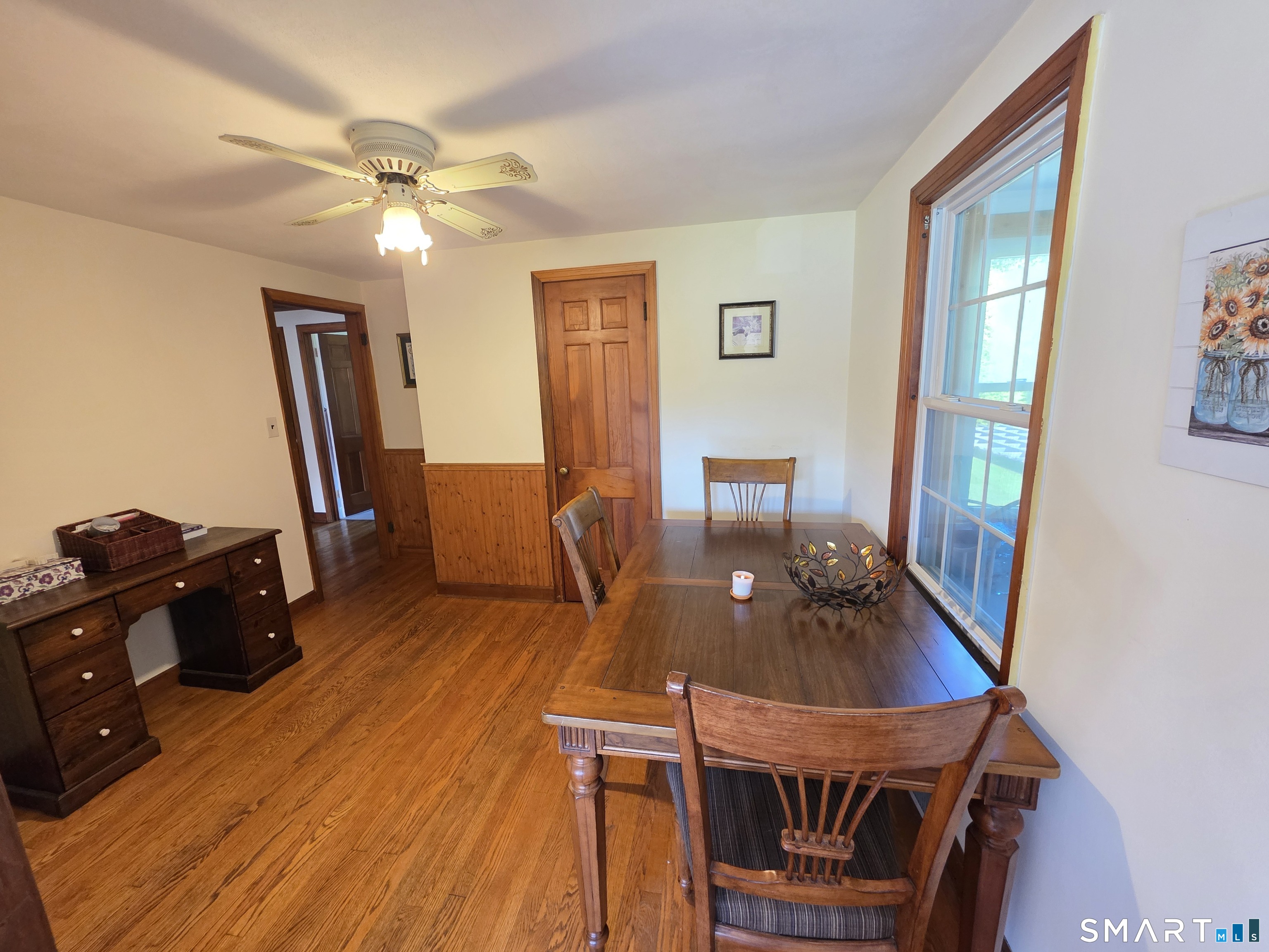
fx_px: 477
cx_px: 634
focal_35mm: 13
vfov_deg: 89.9
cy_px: 476
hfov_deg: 106.2
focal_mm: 2.2
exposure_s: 1/60
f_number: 1.9
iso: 500
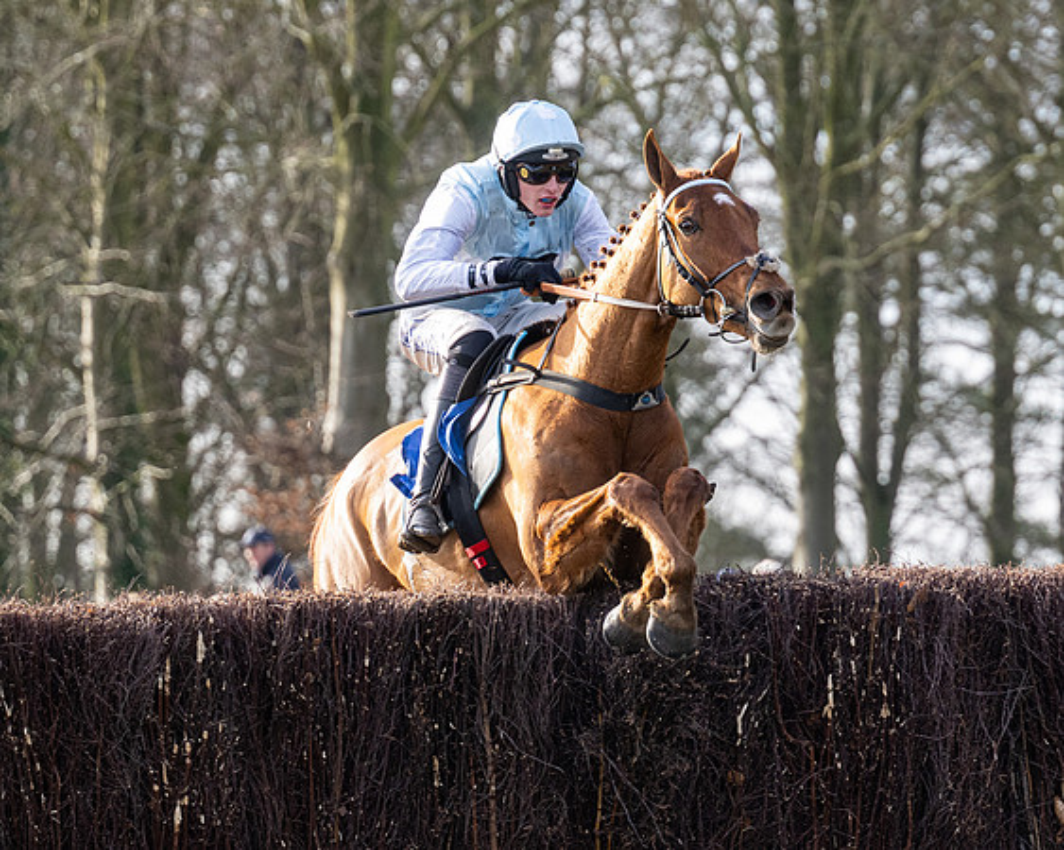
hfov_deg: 6.5
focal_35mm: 299
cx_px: 786
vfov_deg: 5.2
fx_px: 9424
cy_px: 507
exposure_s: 1/1250
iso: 800
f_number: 4
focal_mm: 160
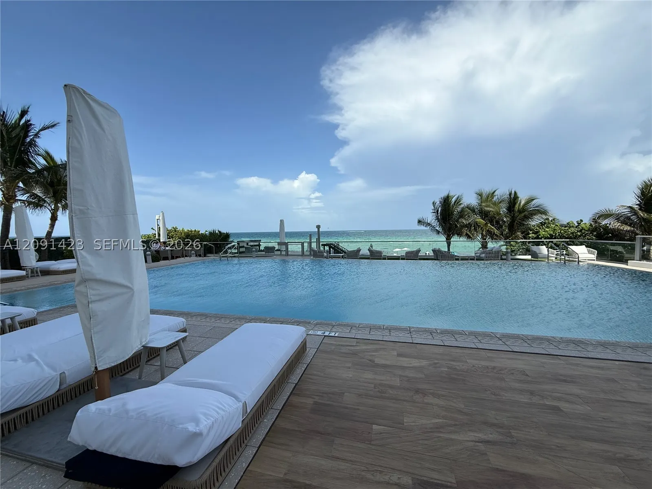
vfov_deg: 85.7
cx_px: 326
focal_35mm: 14
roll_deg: +0.9
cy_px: 244
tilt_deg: -2.5
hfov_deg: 102.1
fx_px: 264
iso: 50
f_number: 2.2
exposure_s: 1/2841
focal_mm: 2.22
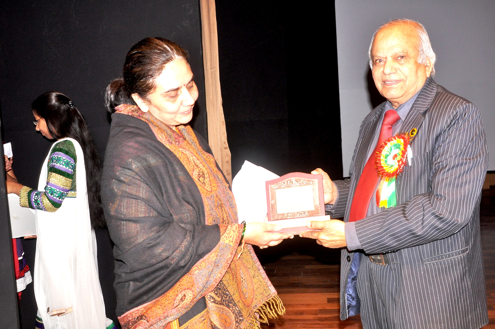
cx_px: 248
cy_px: 164
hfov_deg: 49.6
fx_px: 536
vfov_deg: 34.1
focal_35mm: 39
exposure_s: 1/50
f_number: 6.3
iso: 800
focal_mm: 26
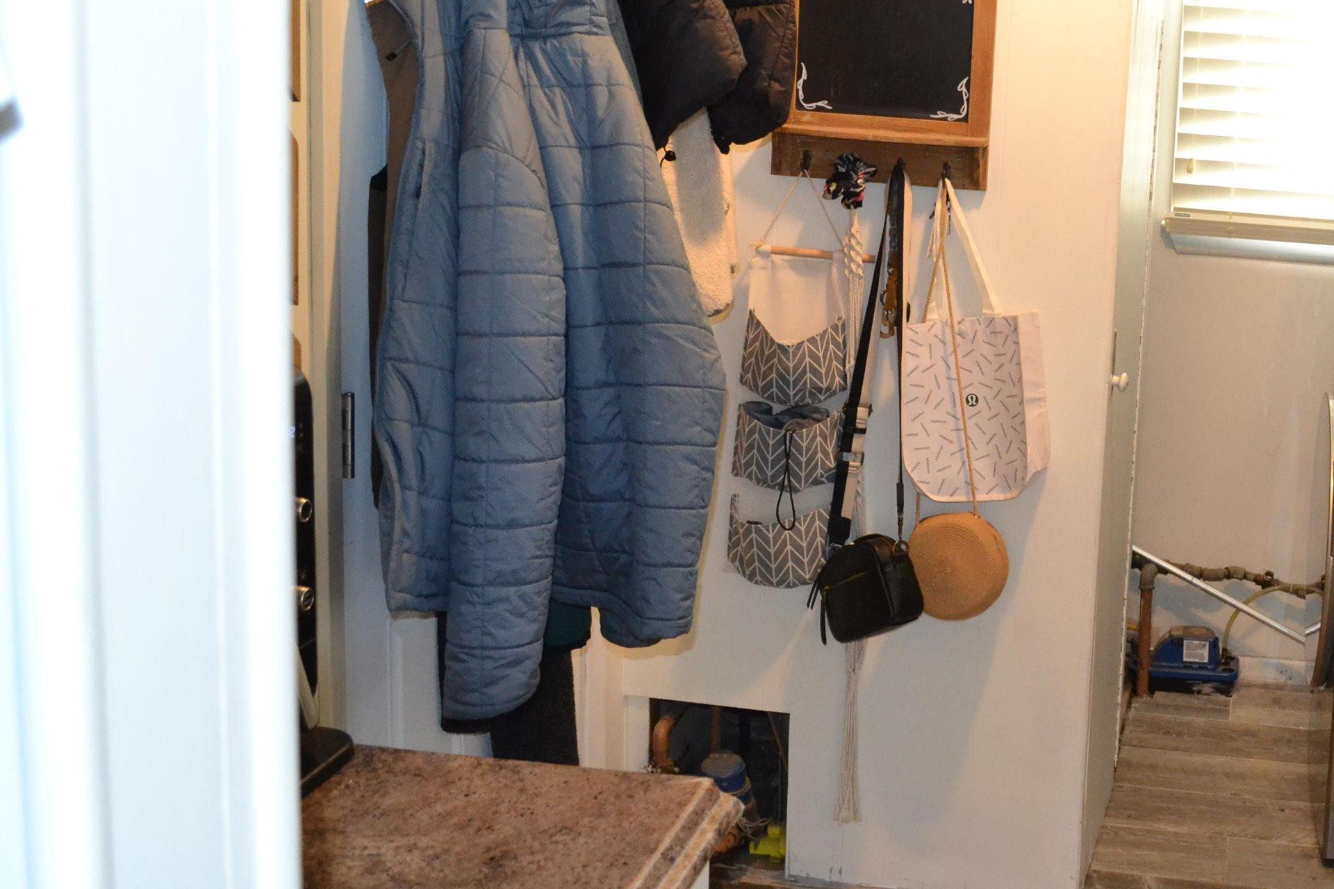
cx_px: 1051
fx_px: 1779
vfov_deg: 27.9
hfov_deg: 39.6
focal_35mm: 48
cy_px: 300
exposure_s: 1/60
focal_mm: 20
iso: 2500
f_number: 3.8
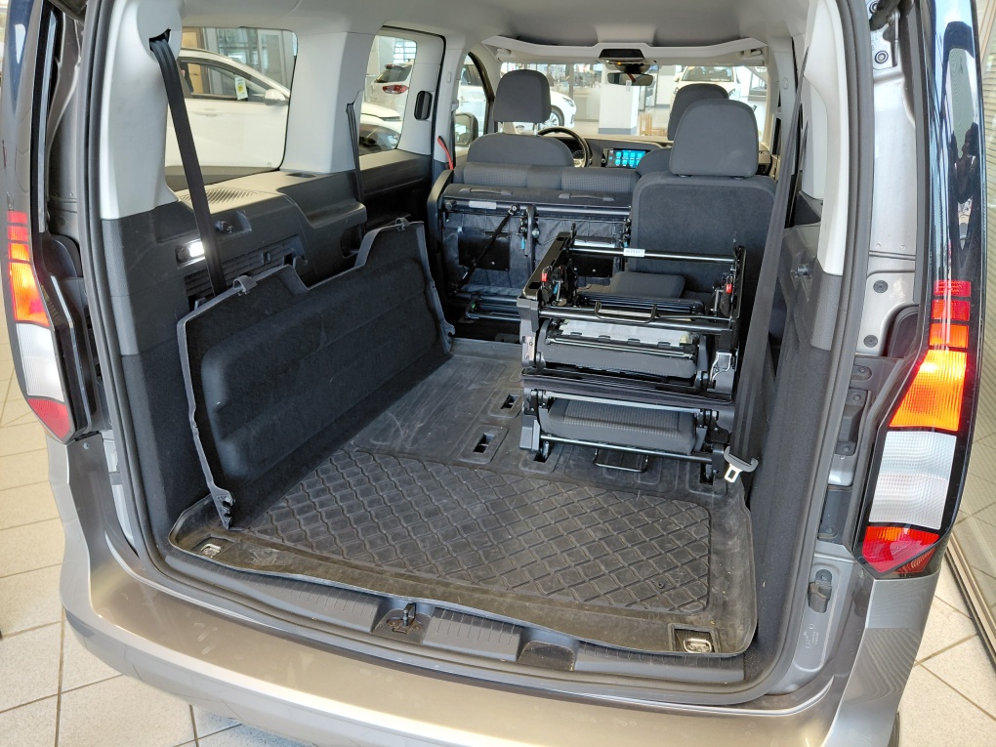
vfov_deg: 54.9
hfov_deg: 69.4
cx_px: 498
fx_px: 719
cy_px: 374
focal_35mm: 25
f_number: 1.8
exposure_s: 1/60
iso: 320
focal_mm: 4.69
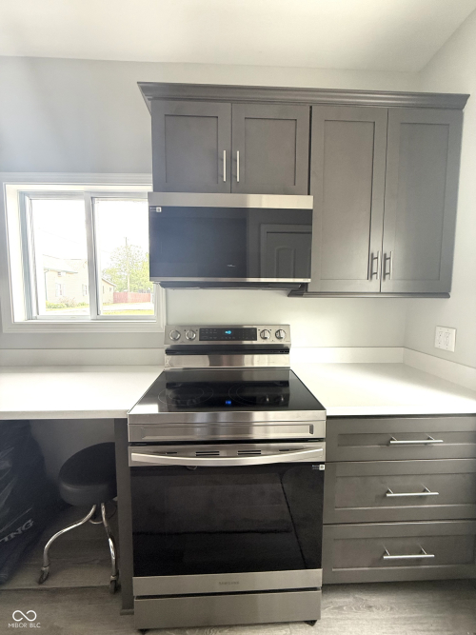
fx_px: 257
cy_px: 318
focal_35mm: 14
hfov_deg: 85.7
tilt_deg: -3.8
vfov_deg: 102.1
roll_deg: -0.5
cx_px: 238
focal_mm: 2.22
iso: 250
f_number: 2.2
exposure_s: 1/99
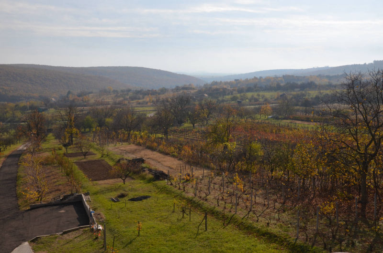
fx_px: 414
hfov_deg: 49.6
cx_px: 192
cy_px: 126
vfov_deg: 34.1
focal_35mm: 39
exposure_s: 1/200
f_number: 11
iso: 100
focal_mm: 26
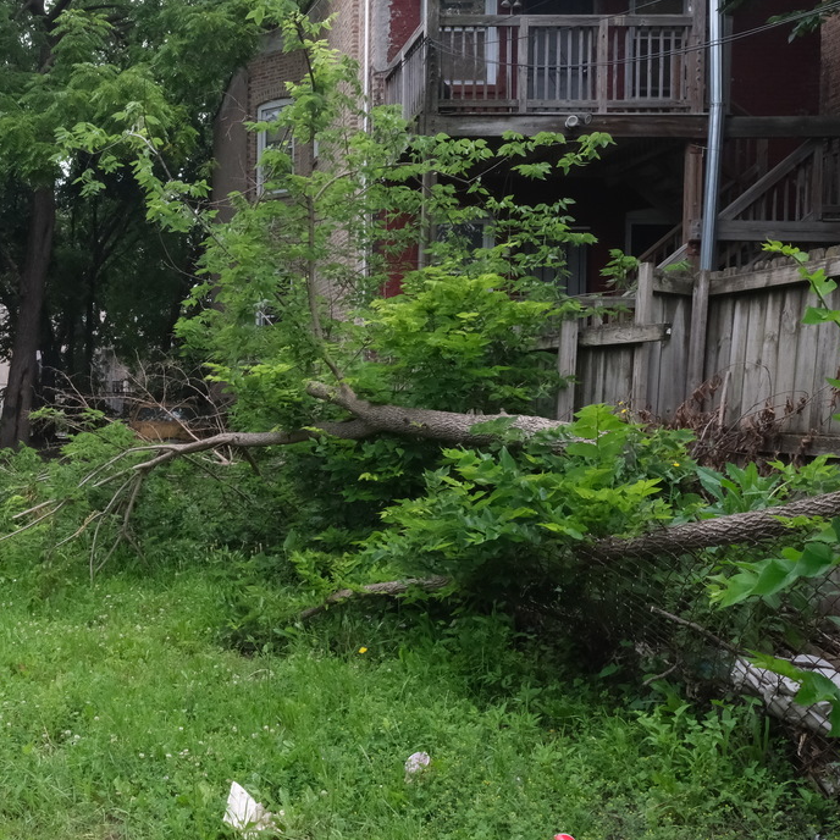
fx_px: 1098
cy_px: 432
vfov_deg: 41.9
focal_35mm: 40
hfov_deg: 38.9
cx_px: 83
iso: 1600
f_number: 11
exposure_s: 1/180
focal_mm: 13
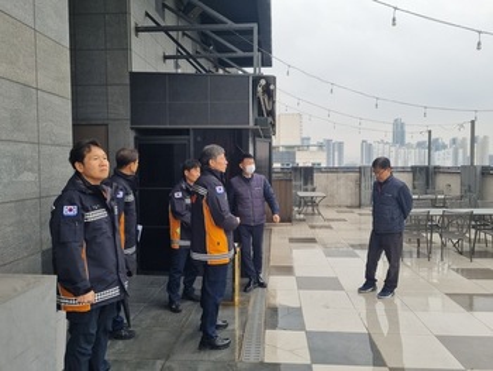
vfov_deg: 53.1
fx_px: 371
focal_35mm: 26
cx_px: 246
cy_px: 186
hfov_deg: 67.3
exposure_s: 1/160
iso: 50
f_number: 1.8
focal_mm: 5.4
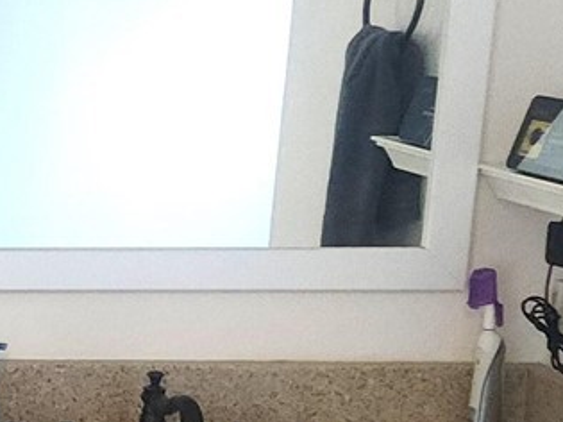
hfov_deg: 14.6
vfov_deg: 12.6
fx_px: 1902
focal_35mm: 117
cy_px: 320
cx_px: -475
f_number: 1.8
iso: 320
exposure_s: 1/60
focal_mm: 6.4
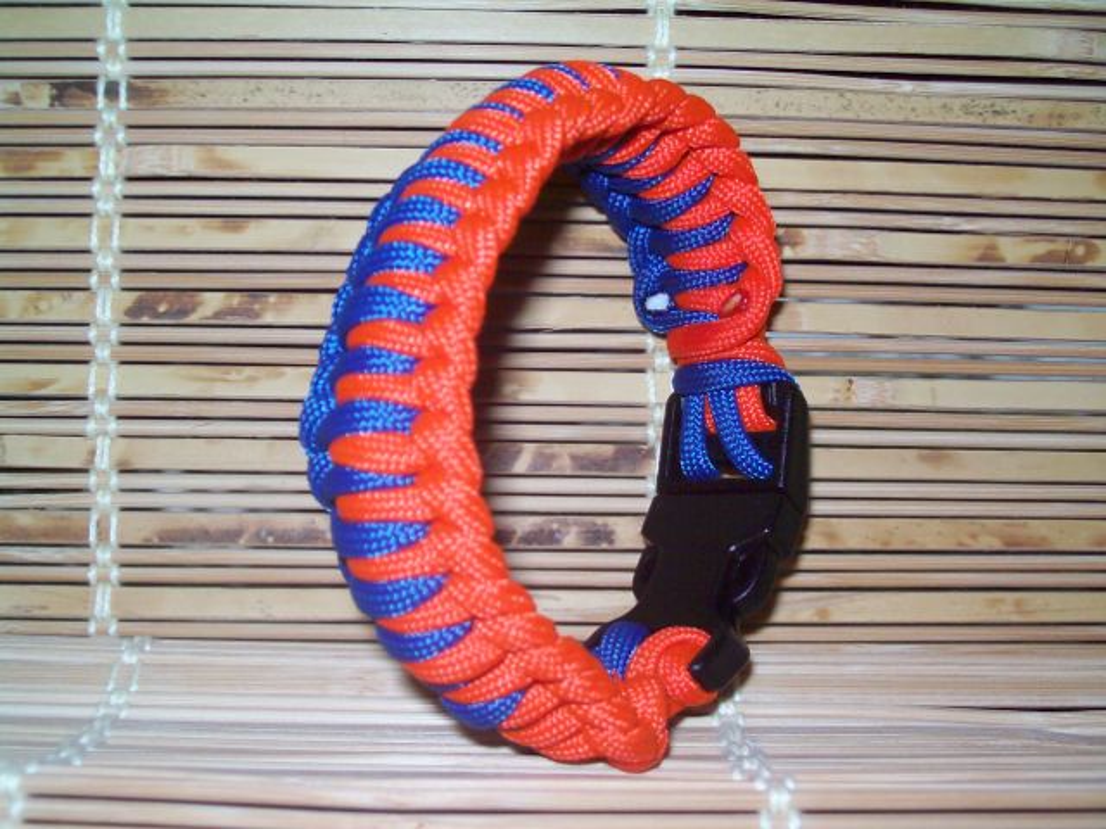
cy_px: 414
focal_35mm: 45
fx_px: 1438
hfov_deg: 42.1
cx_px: 553
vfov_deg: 32.2
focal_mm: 7.6
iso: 80
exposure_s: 1/73.6
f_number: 3
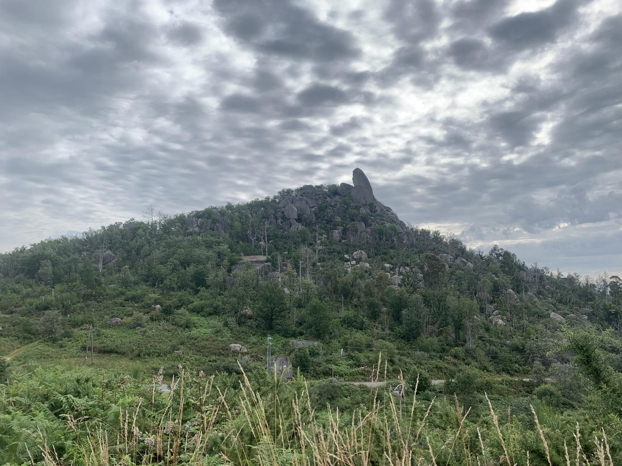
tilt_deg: +8.9
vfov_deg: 53.1
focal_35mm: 26
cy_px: 233
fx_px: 467
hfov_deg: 67.3
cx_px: 311
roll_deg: -0.7
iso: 25
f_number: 1.8
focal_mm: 4.25
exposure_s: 1/1610
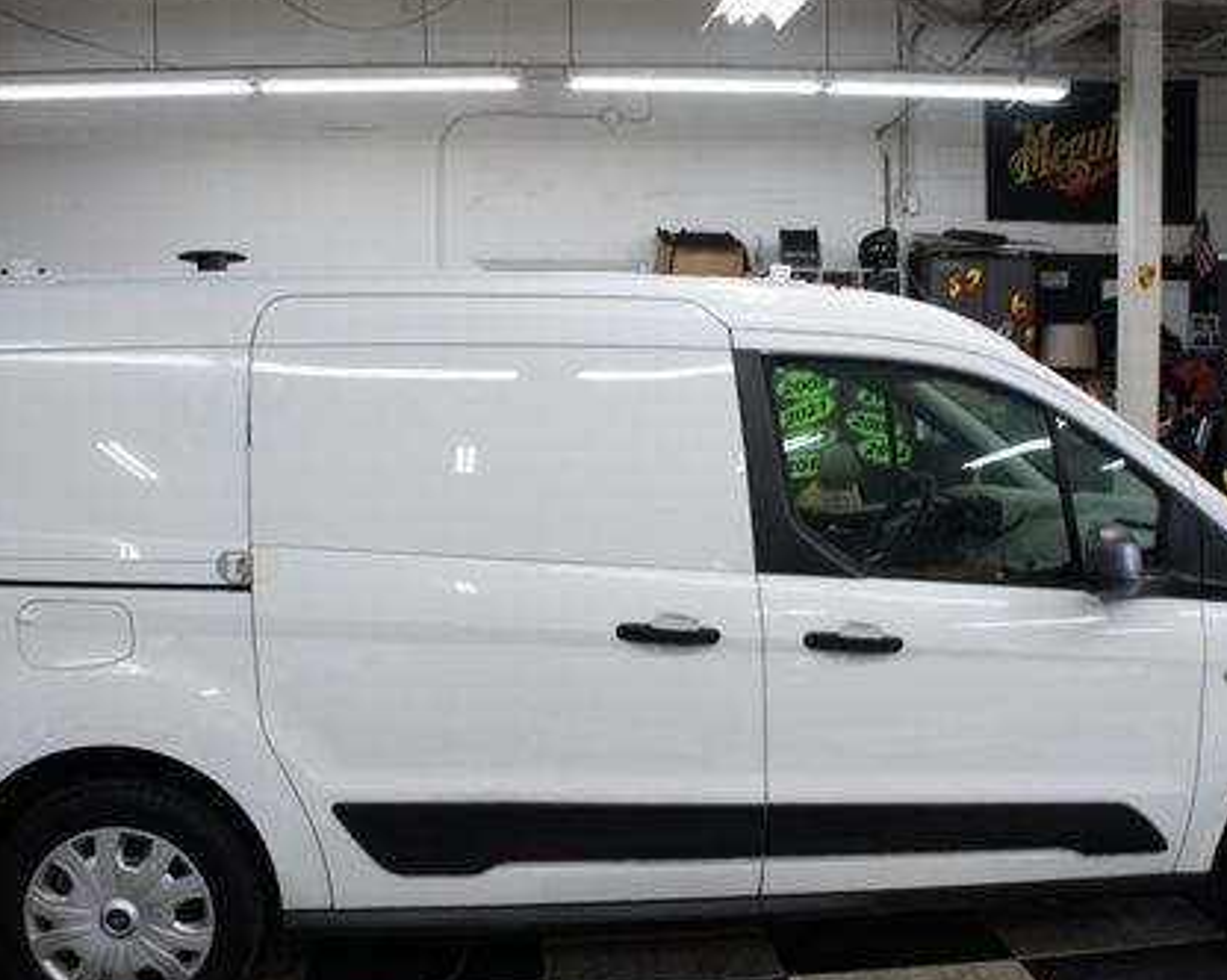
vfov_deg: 38.2
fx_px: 1415
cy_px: 514
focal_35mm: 39
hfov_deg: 46.8
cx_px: 678
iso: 200
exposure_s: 1/40
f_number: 4
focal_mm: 18
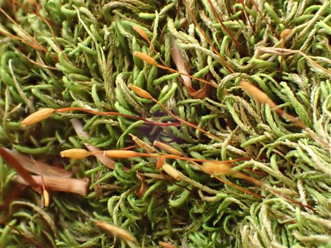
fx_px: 669
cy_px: 124
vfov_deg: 21.0
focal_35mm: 70
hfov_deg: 27.8
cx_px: 166
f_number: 5.6
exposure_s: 1/30
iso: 1600
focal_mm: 12.6
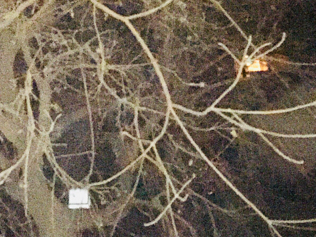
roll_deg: -1.8
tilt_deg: +30.4
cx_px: 5
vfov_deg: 17.9
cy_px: -33
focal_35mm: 79
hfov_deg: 23.7
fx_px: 722
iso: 2000
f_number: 2.2
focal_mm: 4.15
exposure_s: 1/17
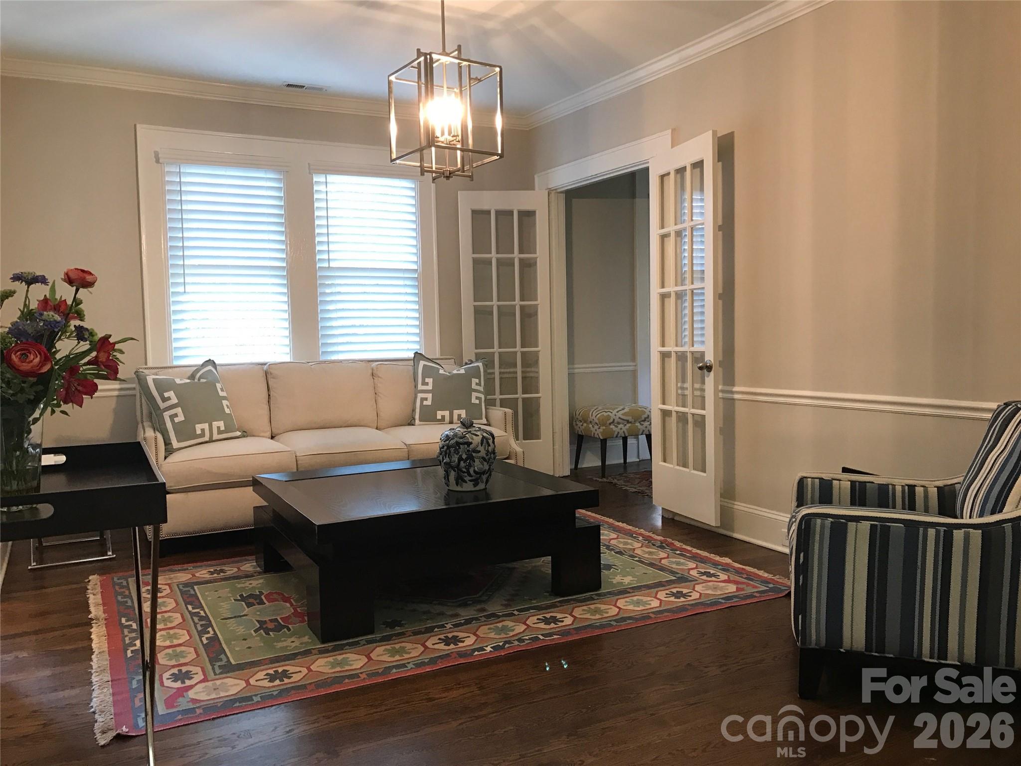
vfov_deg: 49.7
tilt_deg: -2.2
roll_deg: +0.5
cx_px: 510
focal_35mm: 28
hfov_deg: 63.4
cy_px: 383
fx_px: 826
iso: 40
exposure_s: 1/24
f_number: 1.8
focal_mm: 3.99
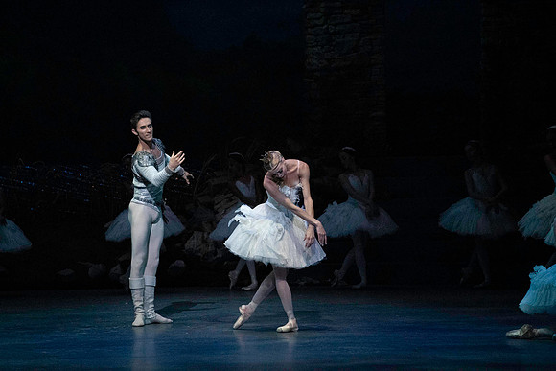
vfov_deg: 6.9
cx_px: 278
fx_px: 3089
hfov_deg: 10.3
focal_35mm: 200
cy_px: 186
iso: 25600
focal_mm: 200
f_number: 5
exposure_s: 1/400
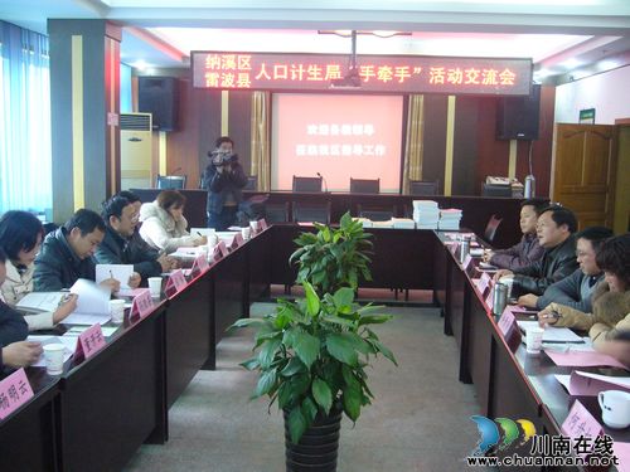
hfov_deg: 52.6
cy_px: 236
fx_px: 637
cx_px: 315
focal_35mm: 35
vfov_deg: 40.7
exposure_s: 1/8
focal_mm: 5.8
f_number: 2.8
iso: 200
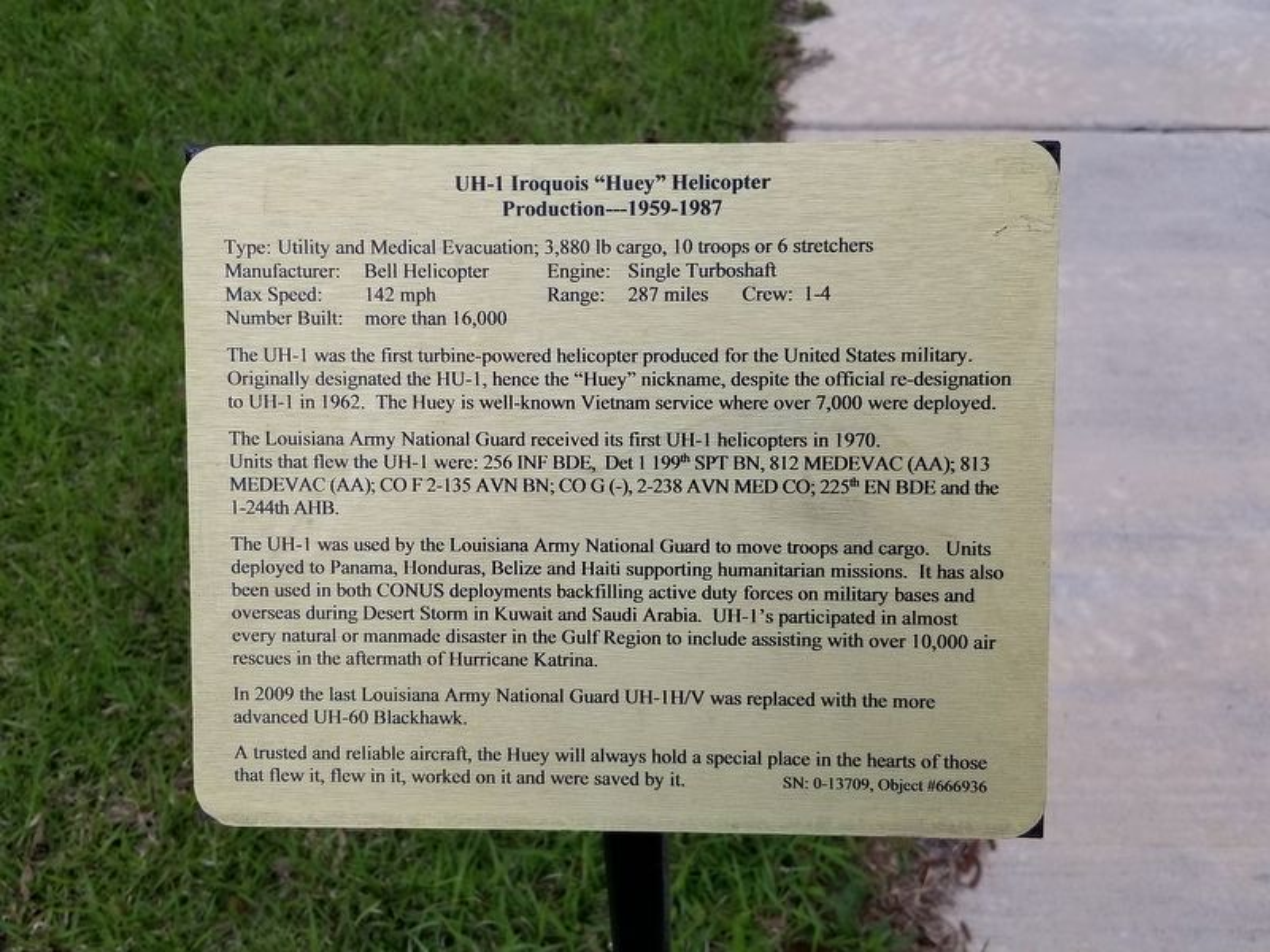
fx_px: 954
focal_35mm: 26
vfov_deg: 53.1
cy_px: 476
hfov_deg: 67.3
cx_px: 635
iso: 50
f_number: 1.7
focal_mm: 4.25
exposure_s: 1/1862
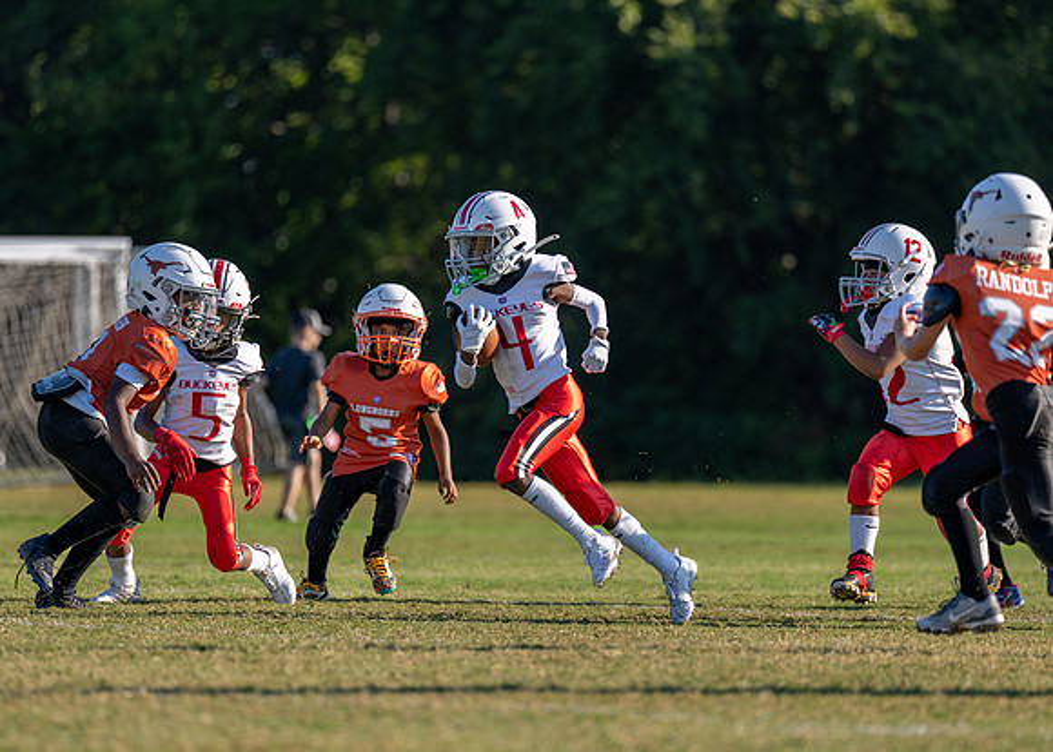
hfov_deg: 6.4
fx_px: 9392
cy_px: 415
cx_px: 553
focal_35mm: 314
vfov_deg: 4.6
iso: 100
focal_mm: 200
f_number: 2.8
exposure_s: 1/1600
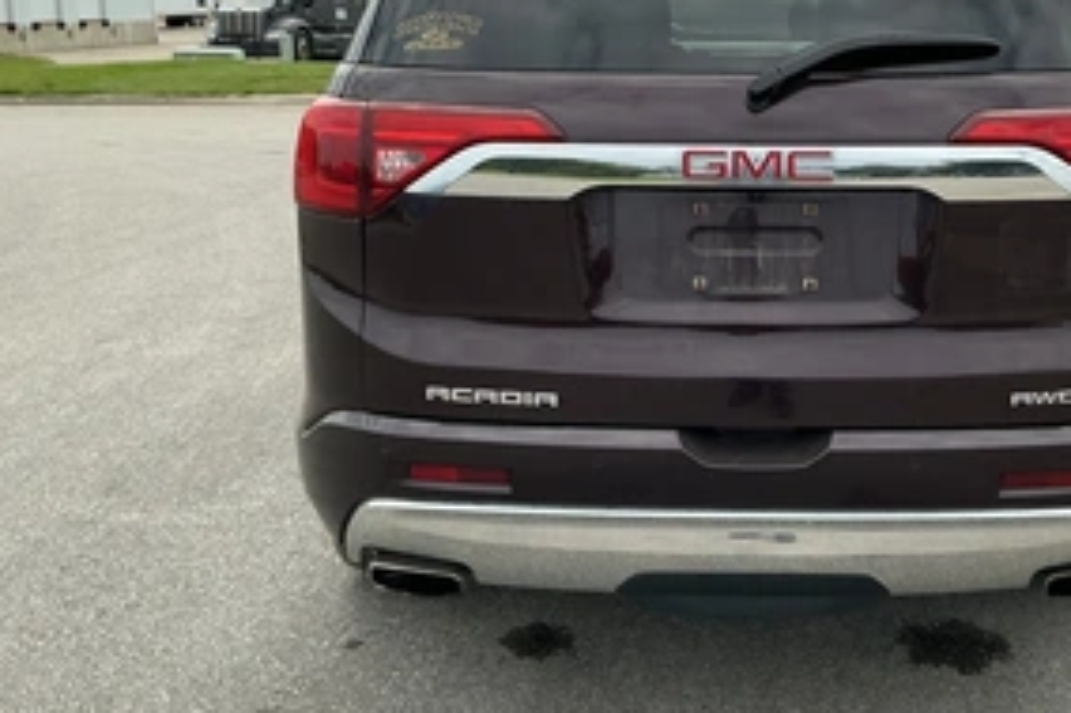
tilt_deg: -4.0
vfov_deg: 32.2
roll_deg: -0.4
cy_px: 215
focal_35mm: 41
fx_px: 1219
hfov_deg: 46.7
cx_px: 713
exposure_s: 1/1144
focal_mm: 3
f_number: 1.8
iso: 25
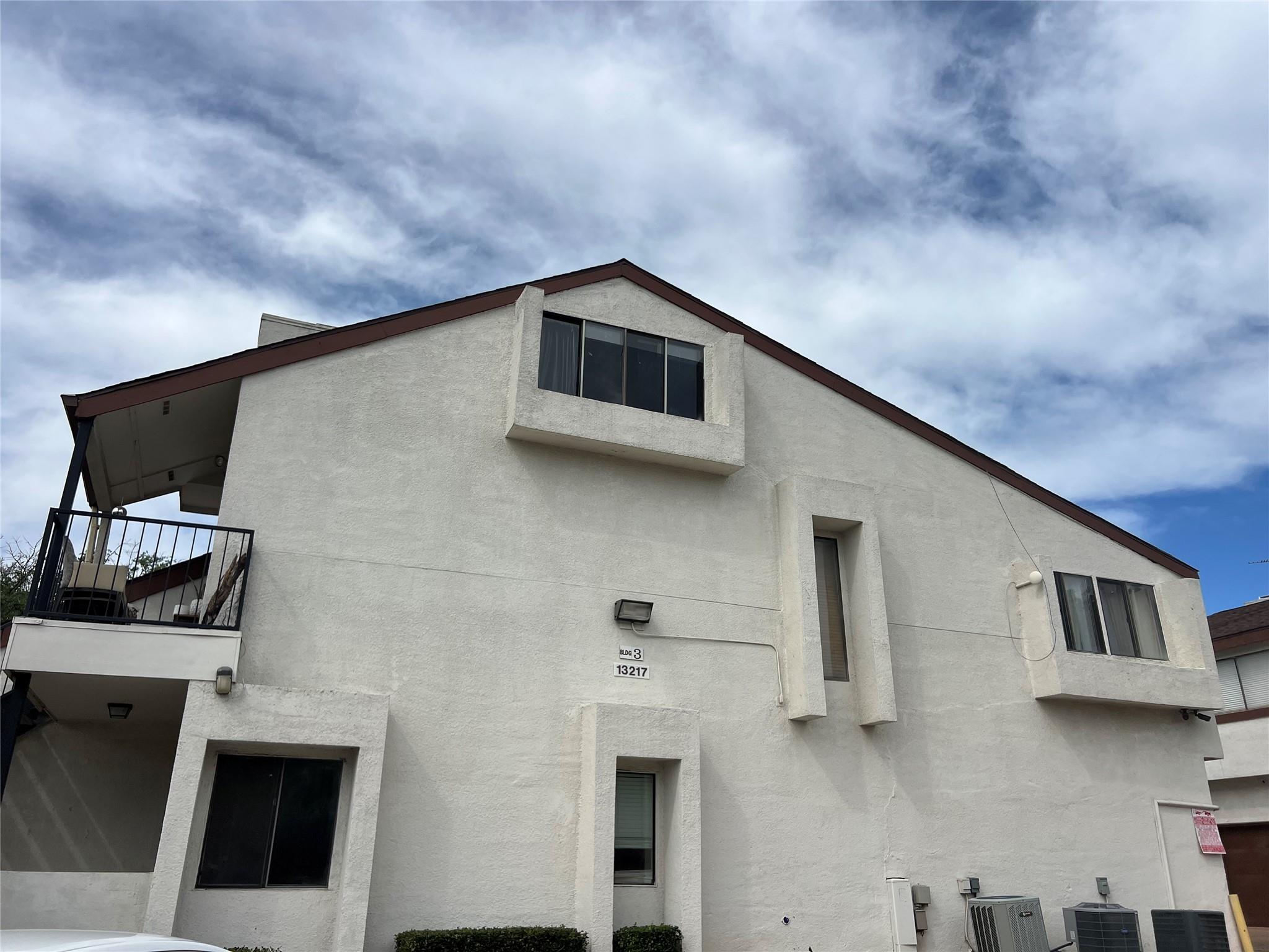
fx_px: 953
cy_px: 476
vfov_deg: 53.1
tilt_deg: +22.4
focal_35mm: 26
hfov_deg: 67.3
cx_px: 634
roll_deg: +0.5
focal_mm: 5.7
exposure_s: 1/8696
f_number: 1.5
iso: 50
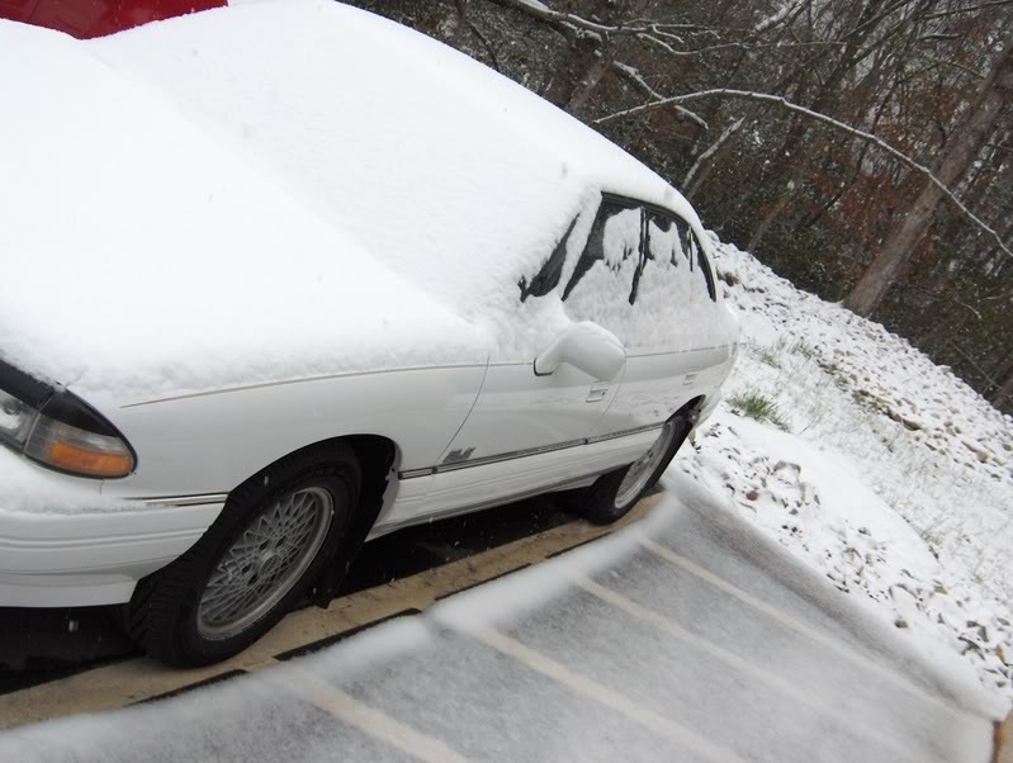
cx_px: 506
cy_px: 382
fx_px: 1143
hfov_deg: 47.8
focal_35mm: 39
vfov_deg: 36.9
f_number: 2.8
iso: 100
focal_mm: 8
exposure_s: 1/234
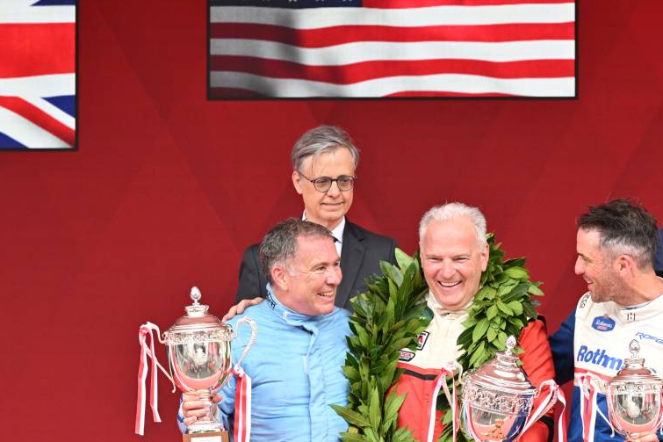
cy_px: 344
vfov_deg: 4.3
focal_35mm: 318
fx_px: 5855
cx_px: 420
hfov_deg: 6.5
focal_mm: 200
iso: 1250
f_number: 6.3
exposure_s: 1/320
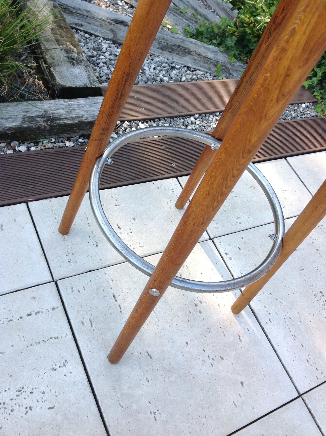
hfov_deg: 40.6
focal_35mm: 35
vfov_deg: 52.7
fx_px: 441
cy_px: 218
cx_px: 163
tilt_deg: -51.4
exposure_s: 1/219
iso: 50
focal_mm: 4.28
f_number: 2.4
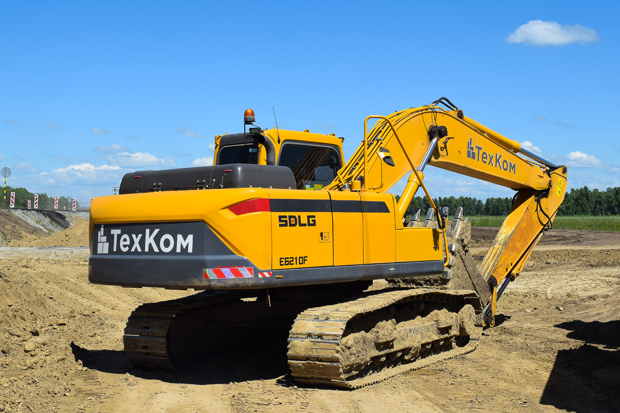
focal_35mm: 46
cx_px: 310
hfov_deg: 42.3
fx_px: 801
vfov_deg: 28.9
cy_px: 206
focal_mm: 31
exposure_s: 1/400
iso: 200
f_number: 10
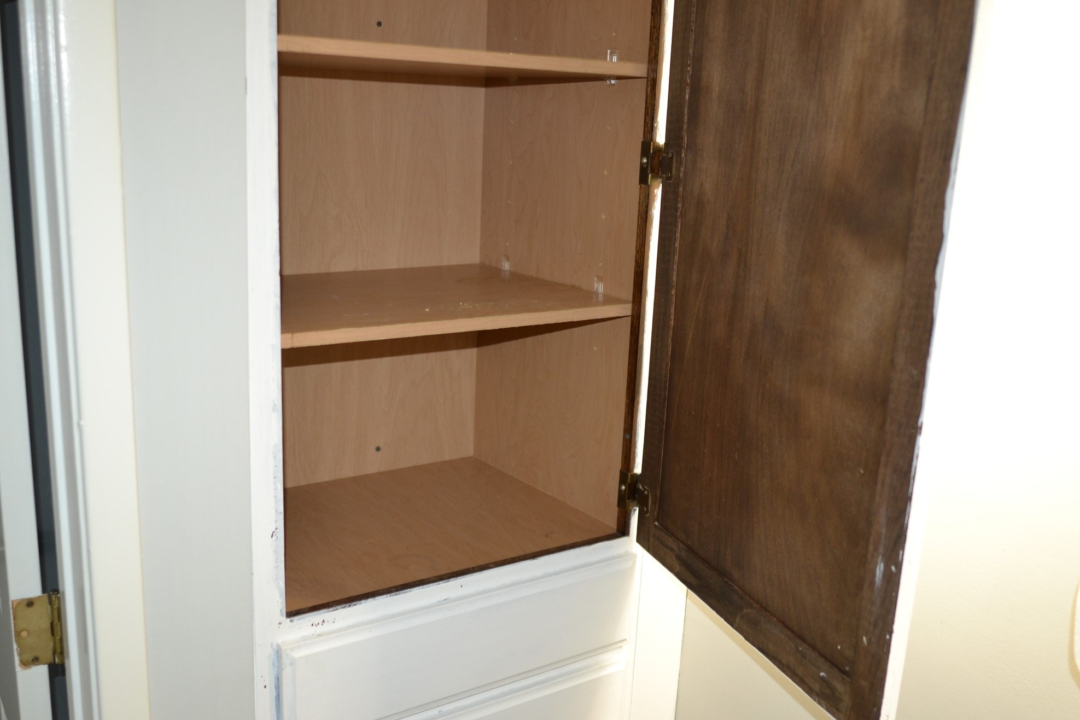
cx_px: 508
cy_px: 391
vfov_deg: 39.9
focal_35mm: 33
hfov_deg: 57.2
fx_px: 990
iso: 400
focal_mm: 20
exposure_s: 1/60
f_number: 1.8
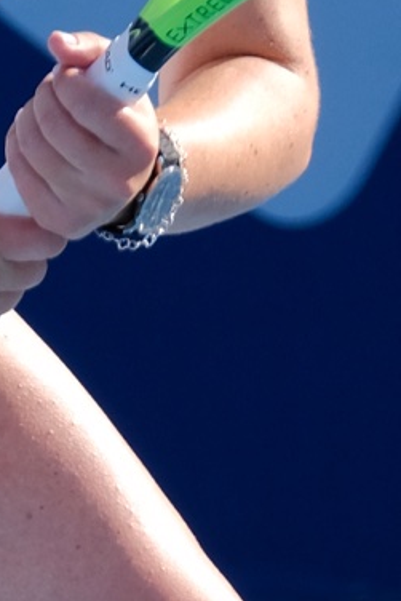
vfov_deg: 1.7
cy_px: 1600
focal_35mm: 1187
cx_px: -85
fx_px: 19813
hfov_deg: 1.2
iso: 640
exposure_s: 1/2000
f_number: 4
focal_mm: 124.3
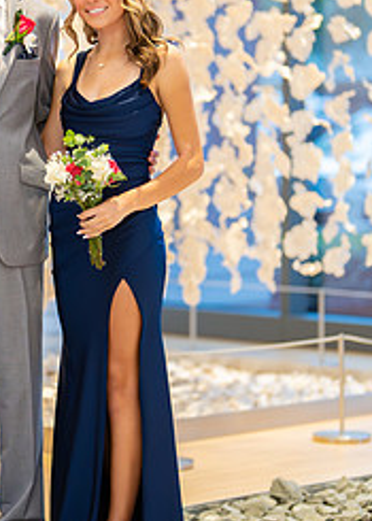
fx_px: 2056
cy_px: 209
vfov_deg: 14.4
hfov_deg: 10.3
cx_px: 42
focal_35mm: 139
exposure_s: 1/640
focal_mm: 50
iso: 1000
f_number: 1.2
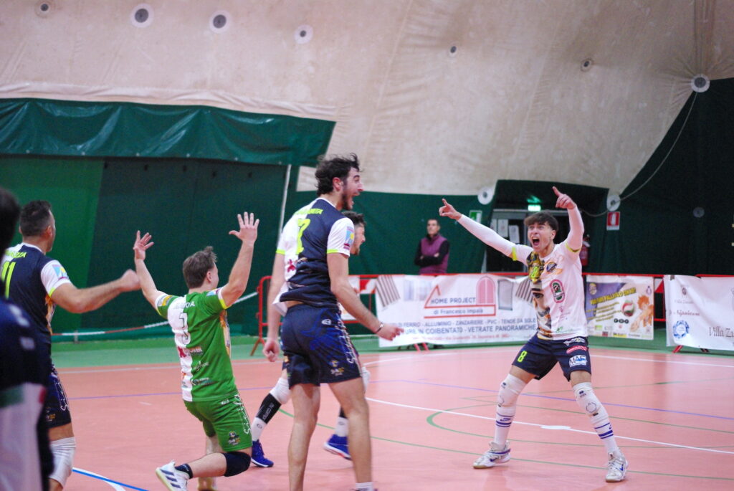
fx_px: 1531
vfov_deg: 18.2
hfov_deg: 27.0
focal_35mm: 75
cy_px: 246
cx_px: 367
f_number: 1.8
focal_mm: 50
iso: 1600
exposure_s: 1/250
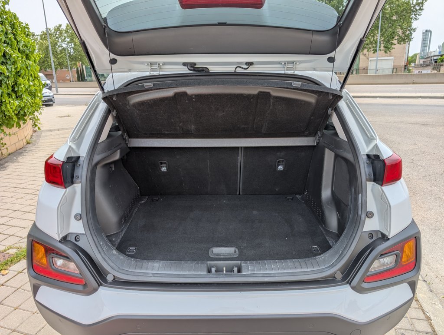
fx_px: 308
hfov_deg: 71.5
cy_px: 168
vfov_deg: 56.9
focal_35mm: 24
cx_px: 222
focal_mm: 6.9
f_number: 1.68
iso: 12
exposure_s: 1/454
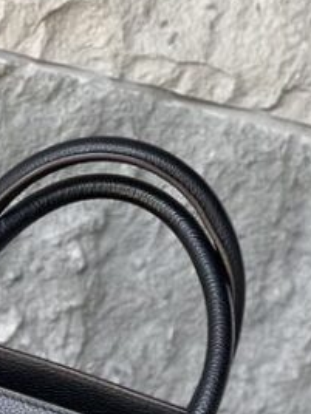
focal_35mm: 223
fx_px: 2671
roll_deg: -18.2
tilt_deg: -14.1
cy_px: 551
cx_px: -20
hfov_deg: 6.6
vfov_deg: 8.7
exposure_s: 1/121
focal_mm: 7.5
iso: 50
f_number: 2.2
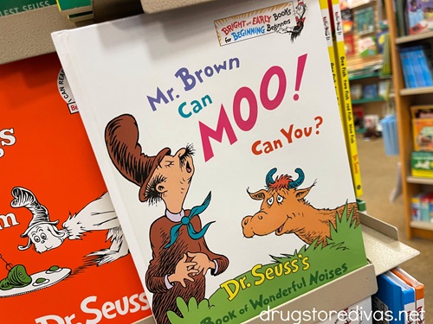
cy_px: 162
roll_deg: +13.6
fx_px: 313
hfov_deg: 69.4
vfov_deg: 54.9
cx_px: 216
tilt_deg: -14.9
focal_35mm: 25
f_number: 1.6
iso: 100
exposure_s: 1/60
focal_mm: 5.1
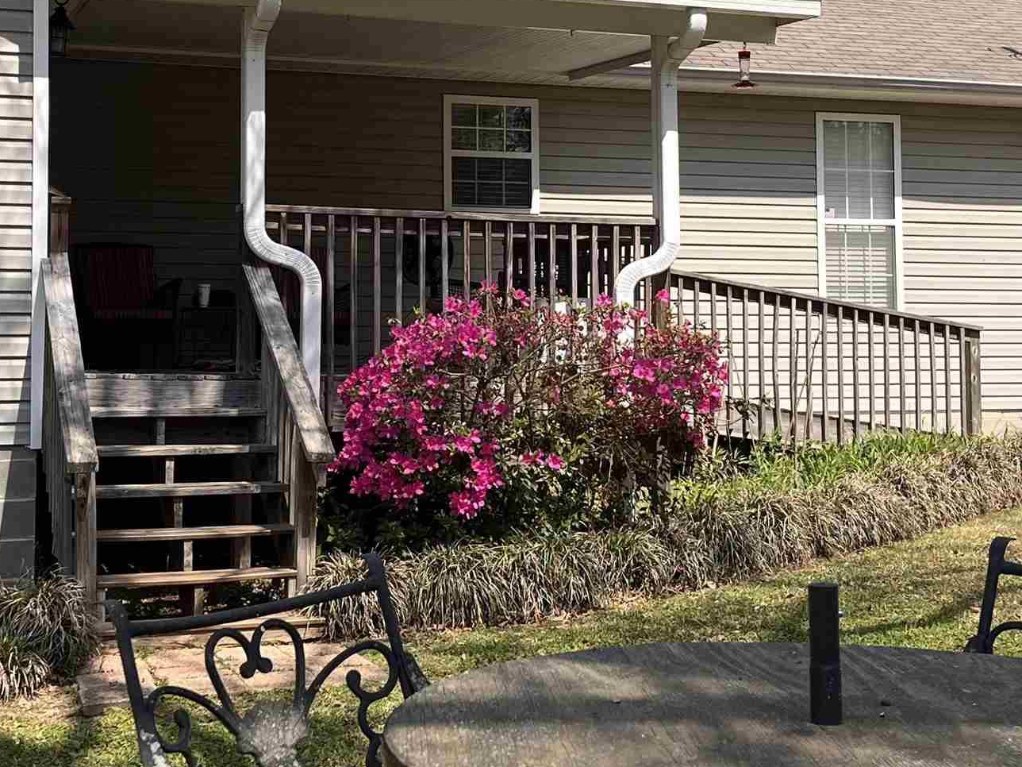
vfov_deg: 23.5
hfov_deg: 31.2
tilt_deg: +3.7
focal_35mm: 62
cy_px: 223
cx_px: 445
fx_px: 1830
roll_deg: +0.2
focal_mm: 5.1
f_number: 1.6
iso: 50
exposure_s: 1/2513
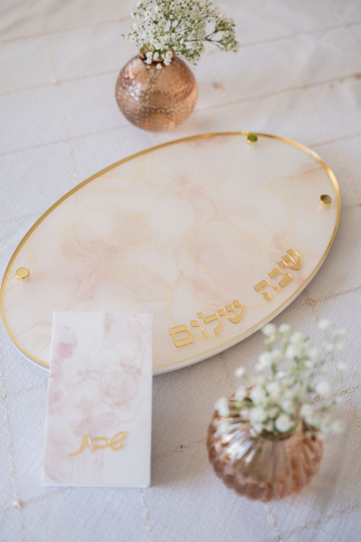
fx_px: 707
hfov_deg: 28.6
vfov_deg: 41.9
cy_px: 271
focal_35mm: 47
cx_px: 180
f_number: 2.8
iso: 1600
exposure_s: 1/640
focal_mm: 47
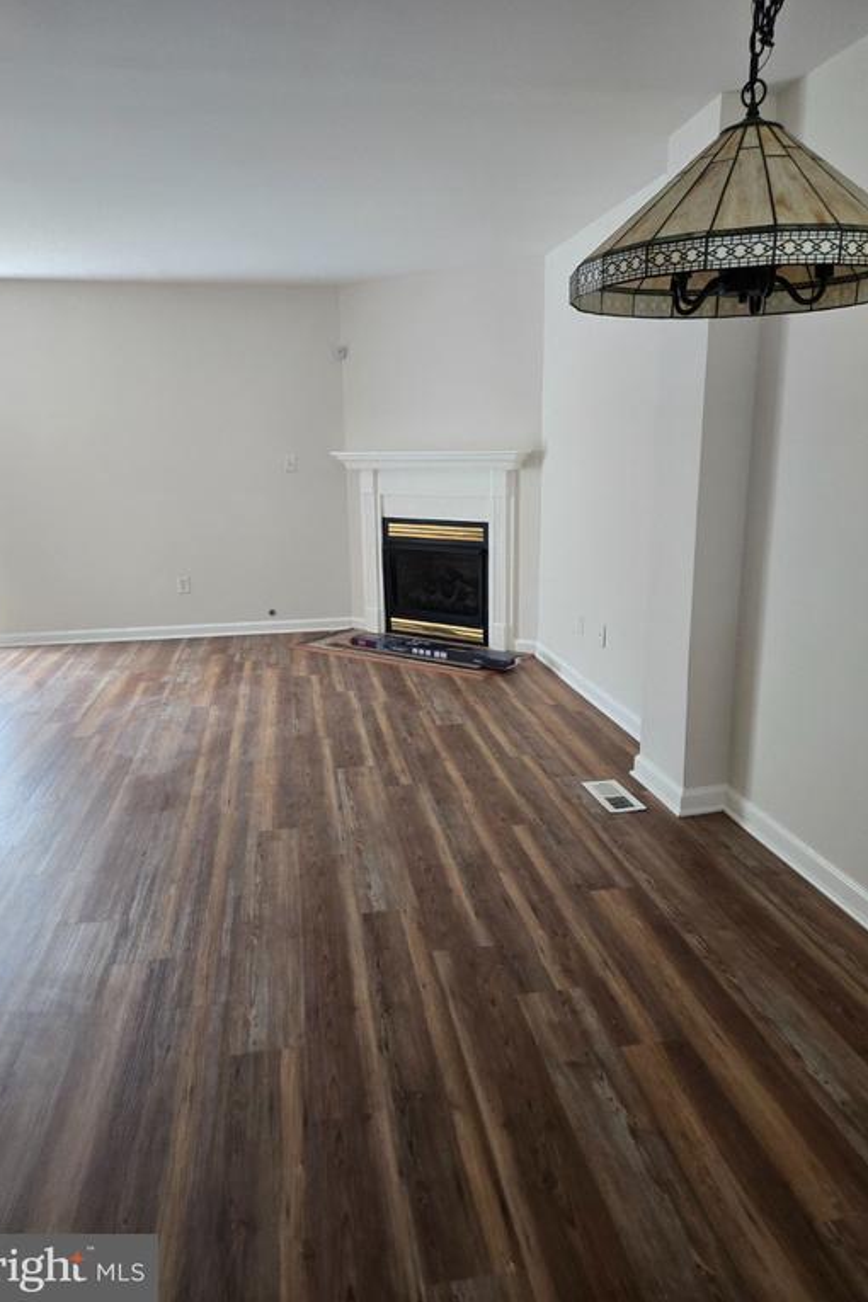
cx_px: 436
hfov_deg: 53.1
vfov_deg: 73.7
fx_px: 868
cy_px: 650
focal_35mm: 24
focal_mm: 5.4
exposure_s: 1/120
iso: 320
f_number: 1.8
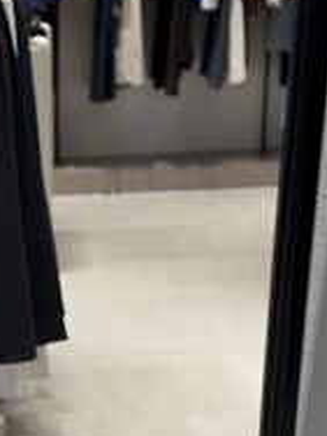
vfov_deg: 16.9
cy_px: 427
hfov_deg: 12.7
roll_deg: +2.1
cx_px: -57
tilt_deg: -35.4
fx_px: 1436
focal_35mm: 114
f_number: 1.78
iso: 50
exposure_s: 1/124
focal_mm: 6.76
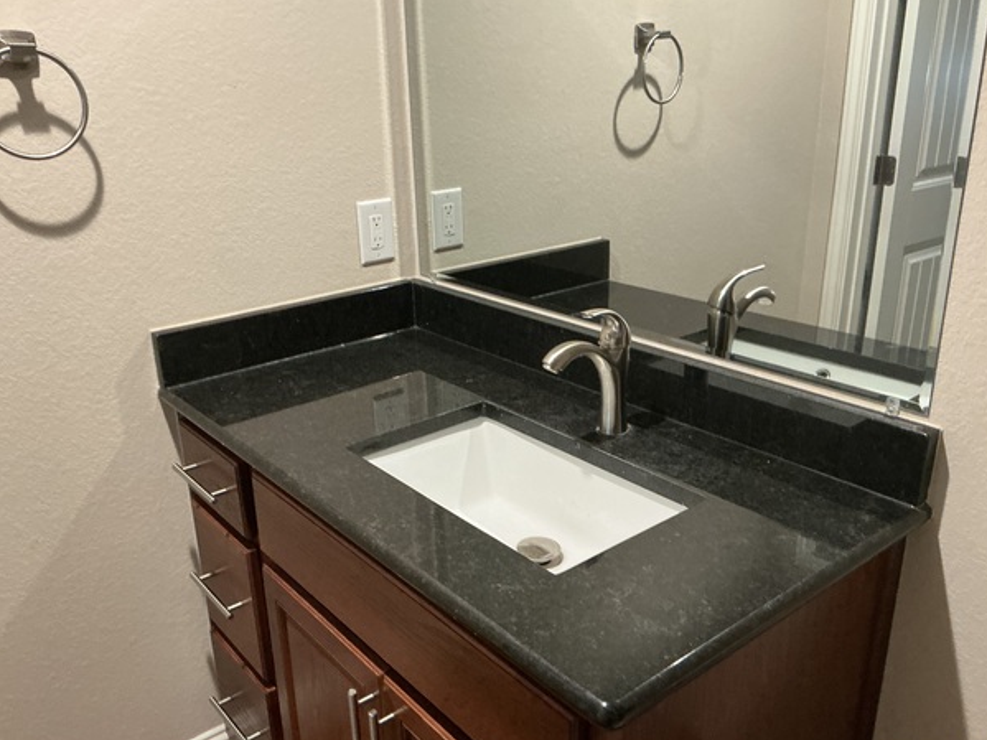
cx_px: 471
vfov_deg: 45.4
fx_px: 884
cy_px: 386
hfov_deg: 58.3
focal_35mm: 31
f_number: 1.8
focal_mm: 3
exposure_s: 1/40
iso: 200
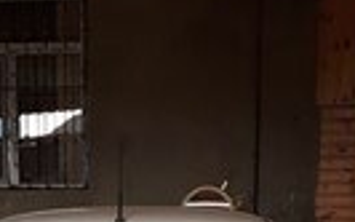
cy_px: 506
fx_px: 1035
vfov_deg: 10.7
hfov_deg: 19.4
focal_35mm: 107
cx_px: 128
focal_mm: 3.71
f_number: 1.7
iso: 40
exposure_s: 1/109
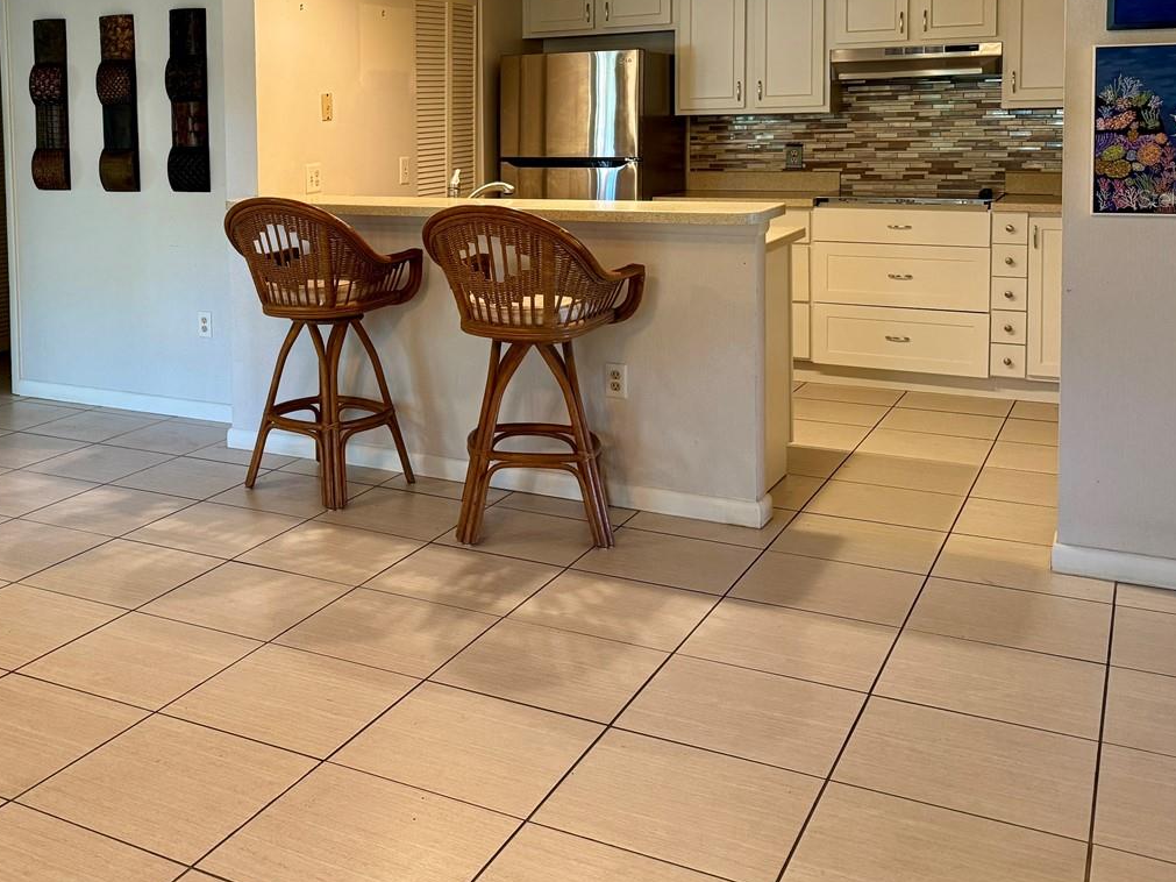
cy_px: 198
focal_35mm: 38
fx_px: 1291
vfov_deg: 36.6
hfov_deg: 47.4
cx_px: 318
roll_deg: +1.0
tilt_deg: -4.6
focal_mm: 6.76
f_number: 1.78
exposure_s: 1/60
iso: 320
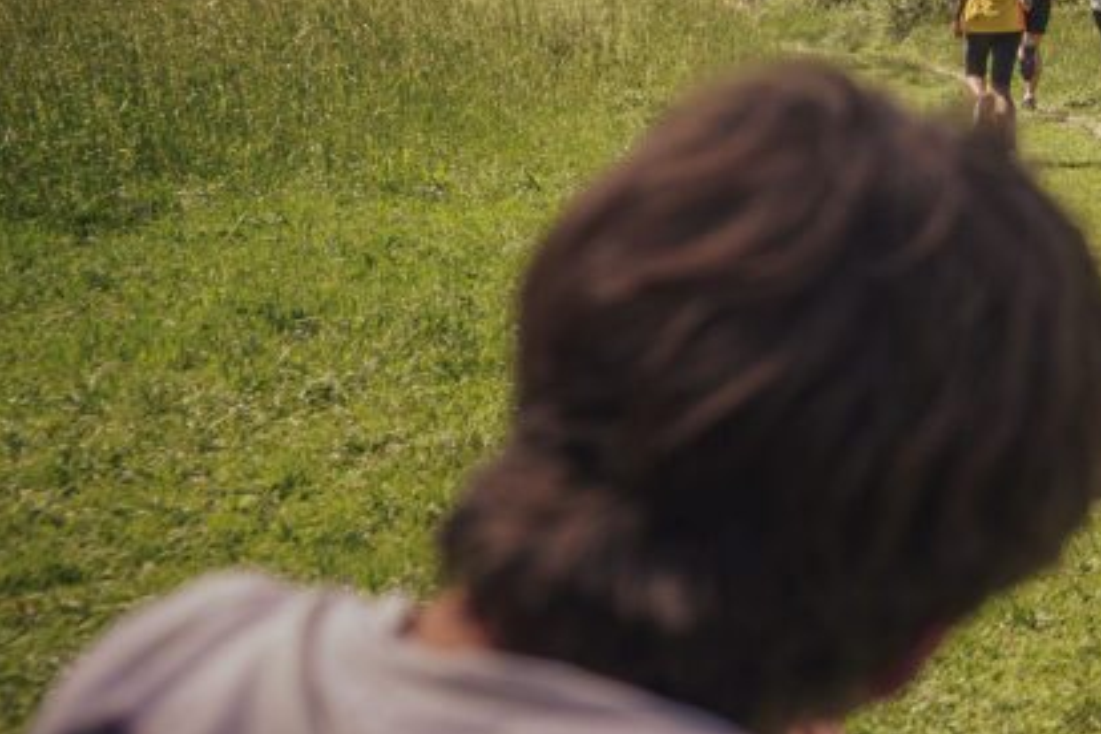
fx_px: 2783
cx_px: 1383
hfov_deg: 20.6
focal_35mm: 91
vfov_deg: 14.9
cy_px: 164
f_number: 3.5
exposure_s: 1/640
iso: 100
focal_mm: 35
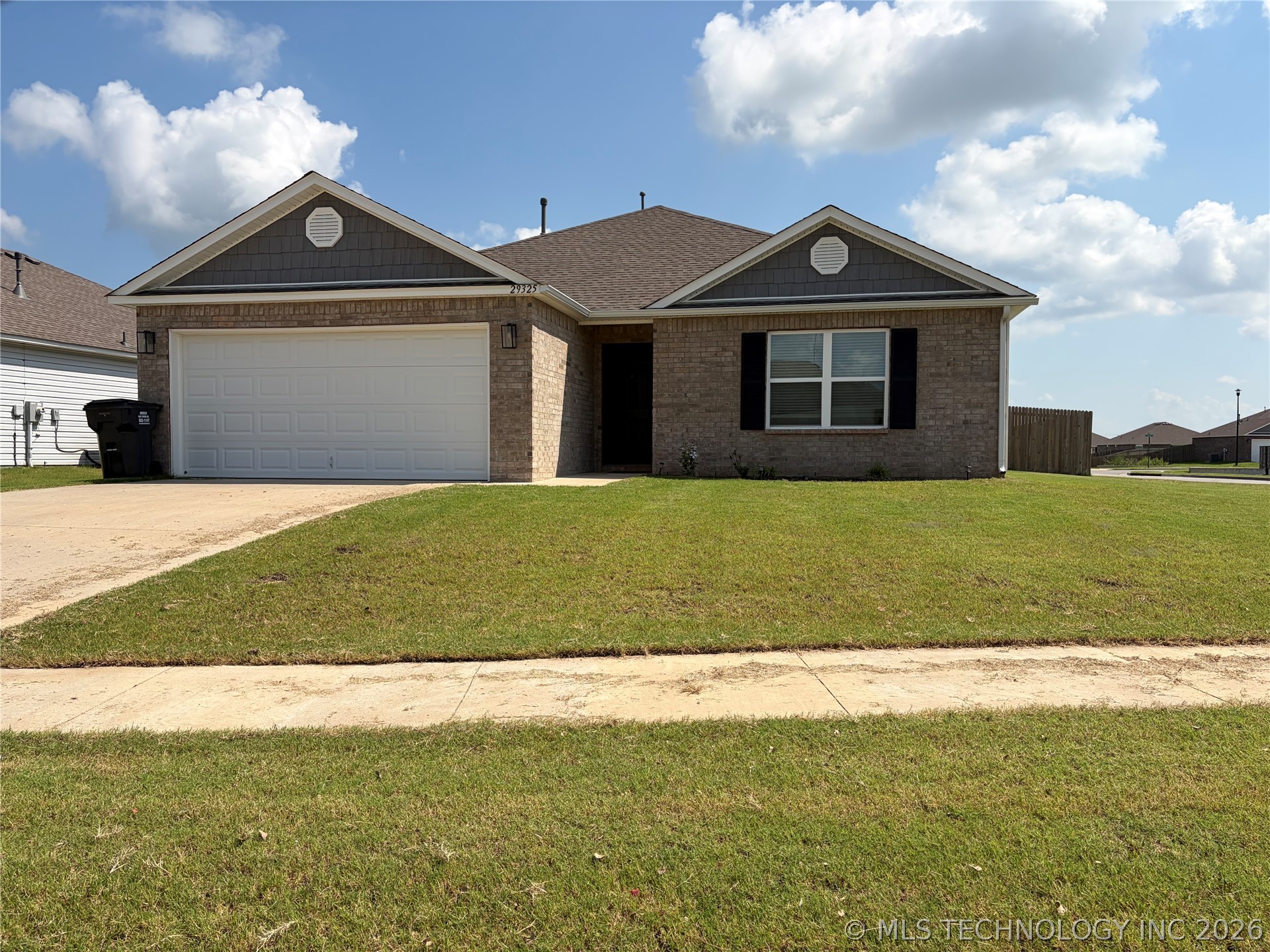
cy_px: 476
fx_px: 954
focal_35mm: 26
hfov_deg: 67.3
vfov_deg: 53.1
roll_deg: +0.9
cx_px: 635
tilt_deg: -1.1
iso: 50
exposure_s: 1/5348
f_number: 1.6
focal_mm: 5.96
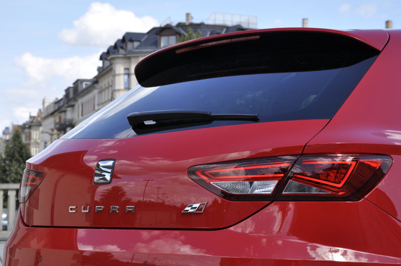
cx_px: 200
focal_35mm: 87
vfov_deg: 15.7
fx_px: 968
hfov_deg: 23.4
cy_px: 133
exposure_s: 1/320
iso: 200
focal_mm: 58
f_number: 9
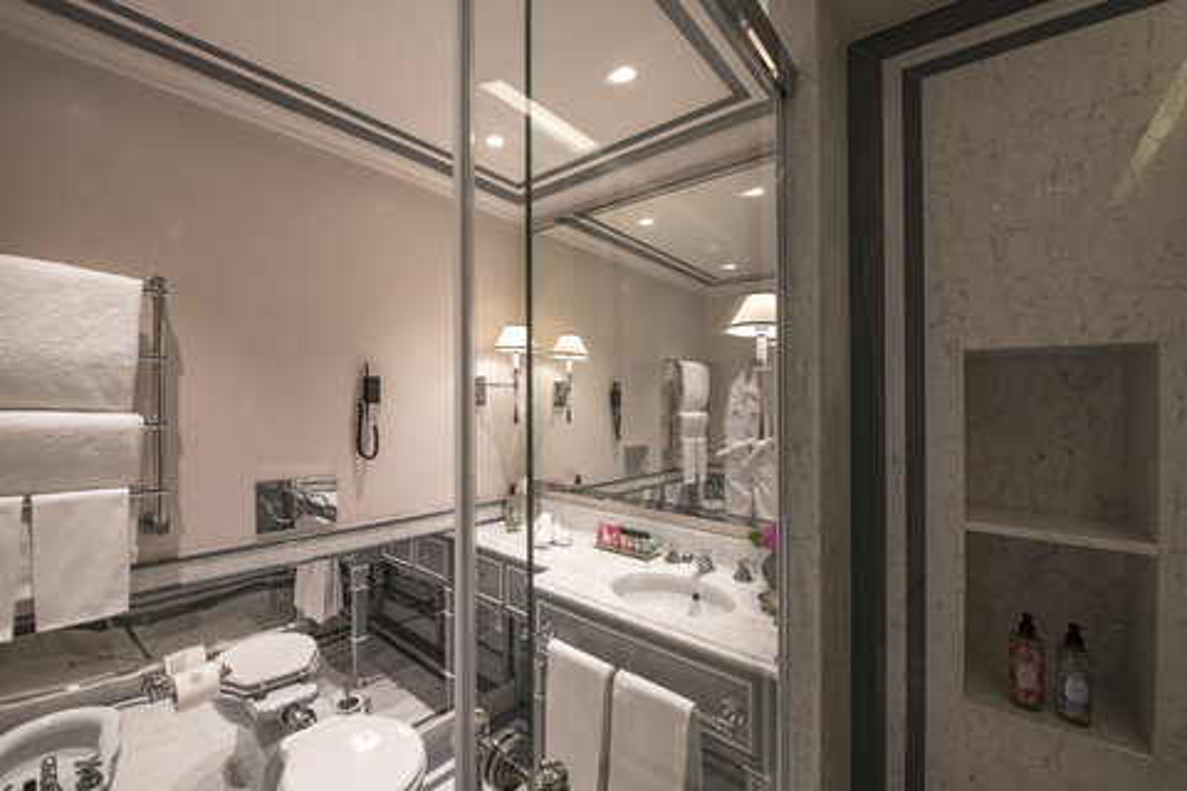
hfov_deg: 104.3
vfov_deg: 81.2
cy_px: 396
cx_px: 594
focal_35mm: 14
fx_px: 462
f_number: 13
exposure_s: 1/10
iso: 500
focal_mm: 14
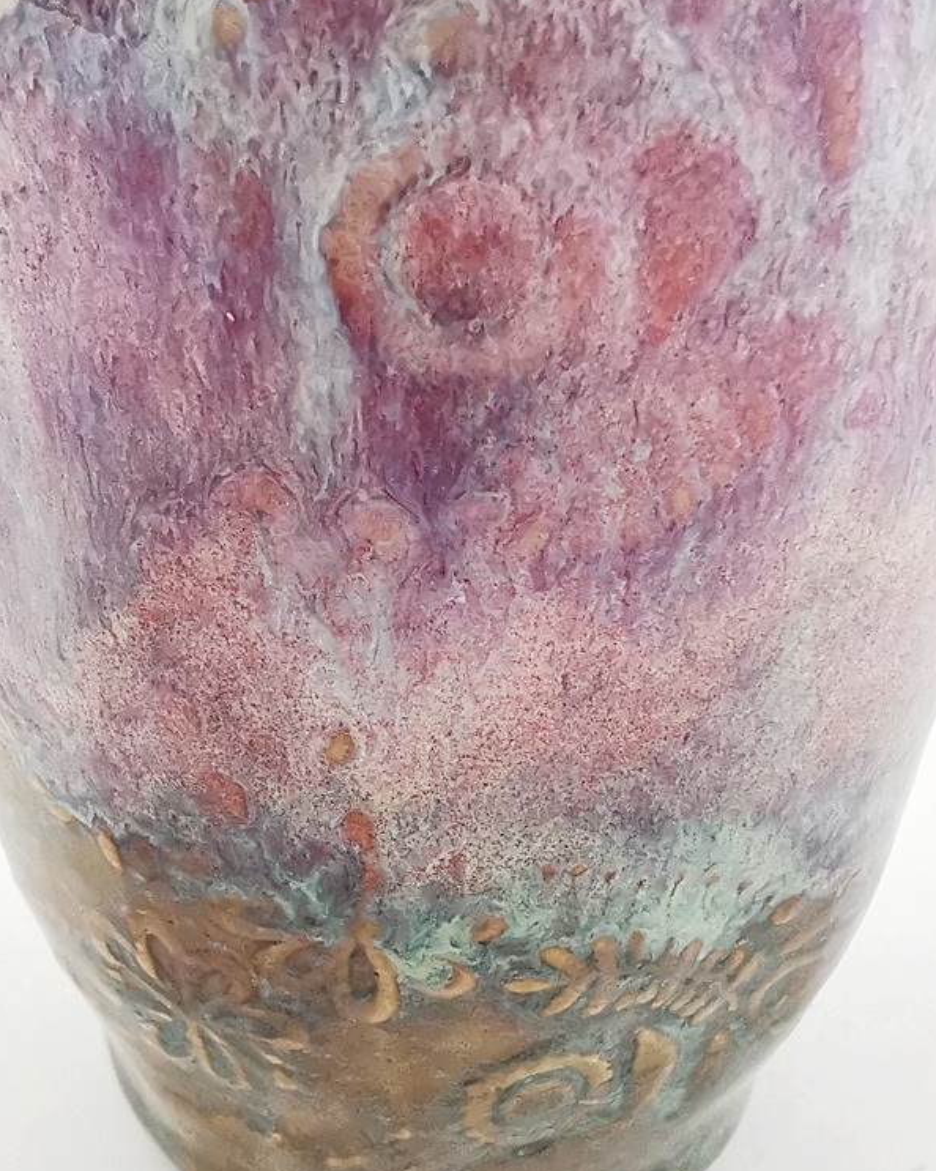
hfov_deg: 36.5
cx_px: 468
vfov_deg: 44.8
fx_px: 1420
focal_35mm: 41
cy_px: 613
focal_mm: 2.26
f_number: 2.2
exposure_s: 1/33.3
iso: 250
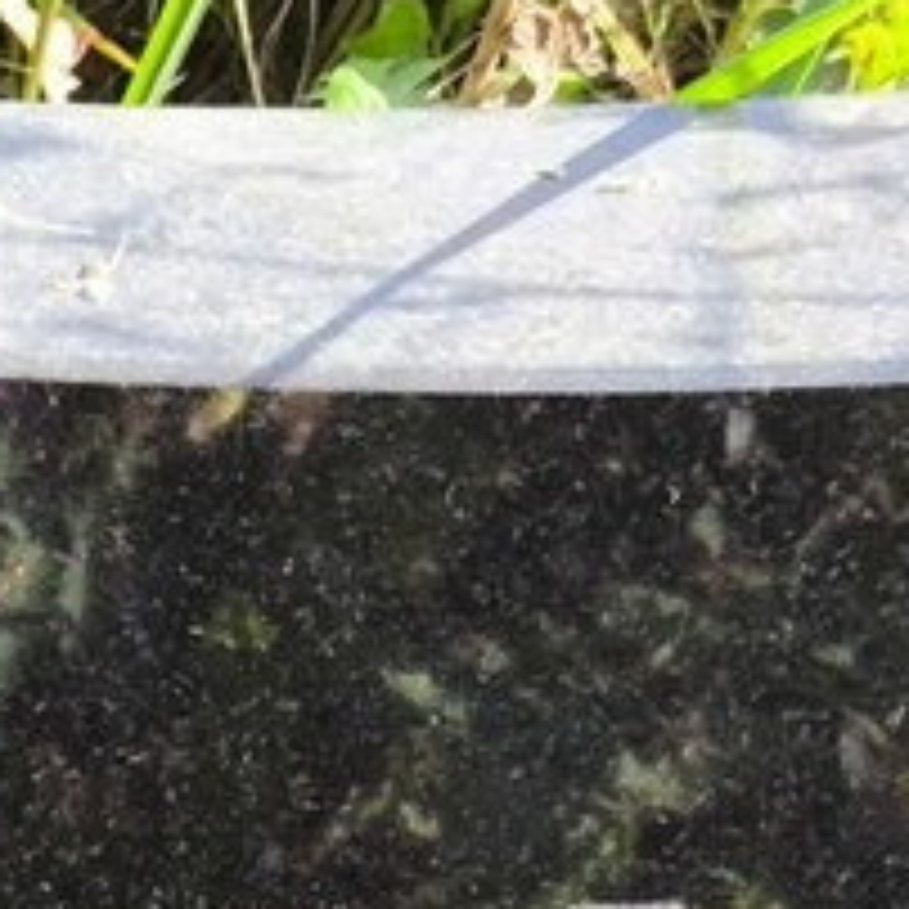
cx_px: -497
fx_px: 5199
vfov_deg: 9.8
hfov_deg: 9.7
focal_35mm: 175
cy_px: 1116
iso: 50
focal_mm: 4.71
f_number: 1.7
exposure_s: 1/151
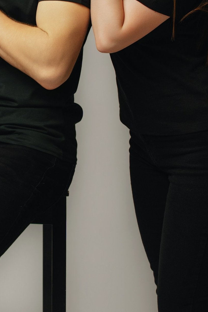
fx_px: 1144
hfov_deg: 10.4
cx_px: 30
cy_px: 94
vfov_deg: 15.5
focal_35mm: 132
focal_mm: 42
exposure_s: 1/125
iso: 100
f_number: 4
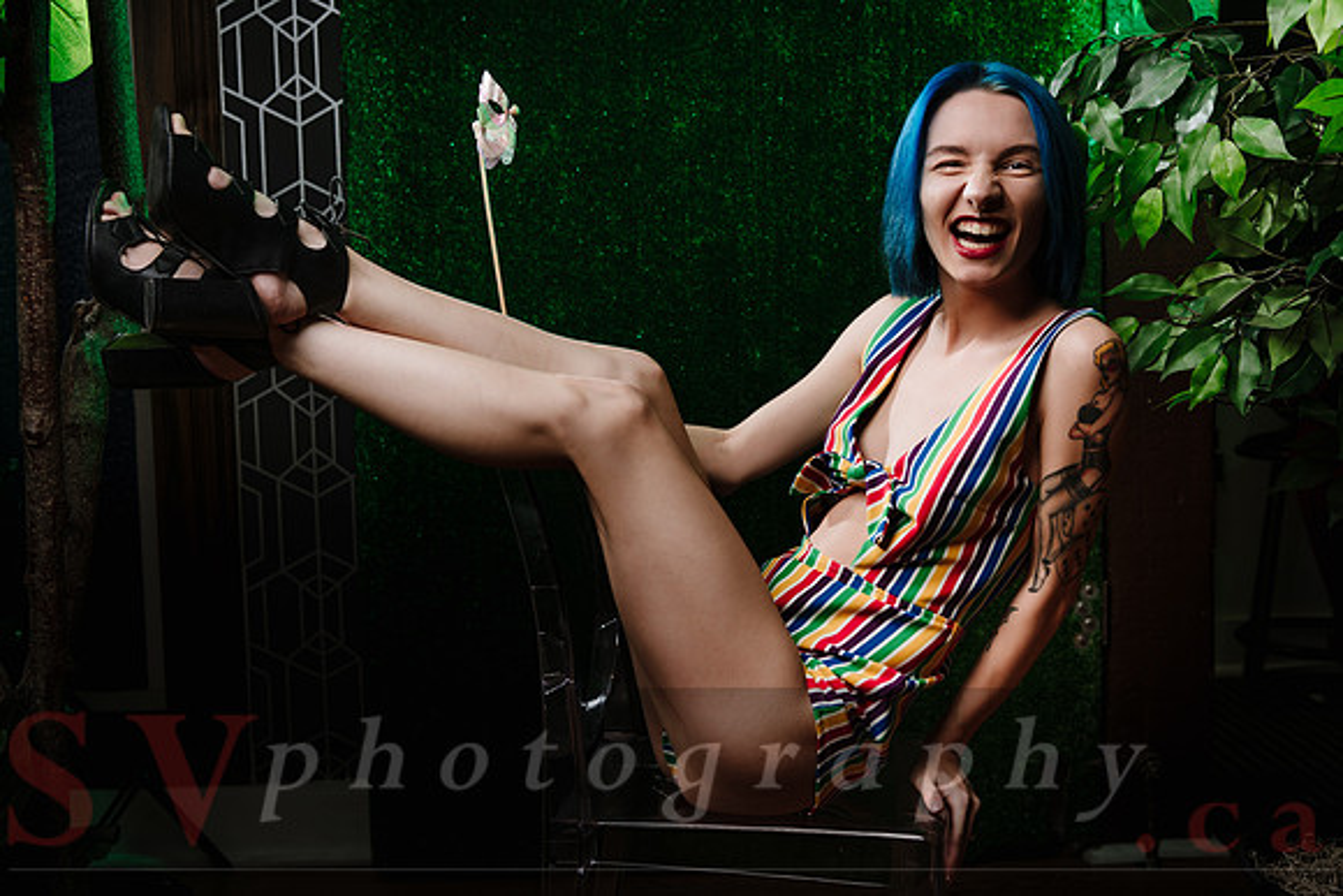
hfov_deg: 46.7
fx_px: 1556
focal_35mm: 42
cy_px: 404
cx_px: 696
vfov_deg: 32.1
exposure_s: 1/200
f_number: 4.5
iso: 64
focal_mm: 38
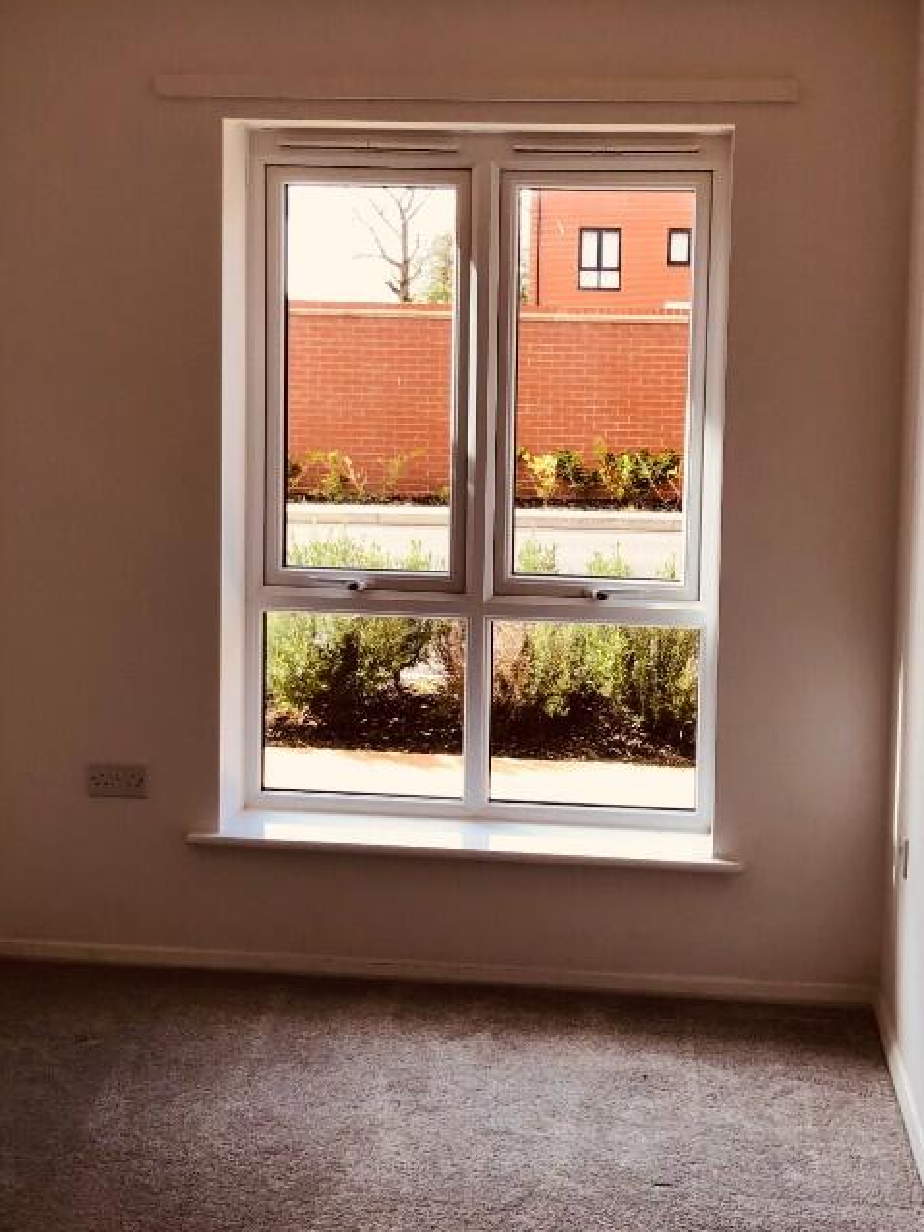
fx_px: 1601
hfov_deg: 32.2
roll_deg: -1.4
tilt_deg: -5.6
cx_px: 522
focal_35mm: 45
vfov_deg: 41.9
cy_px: 509
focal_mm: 3.99
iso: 20
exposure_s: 1/218
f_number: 1.8
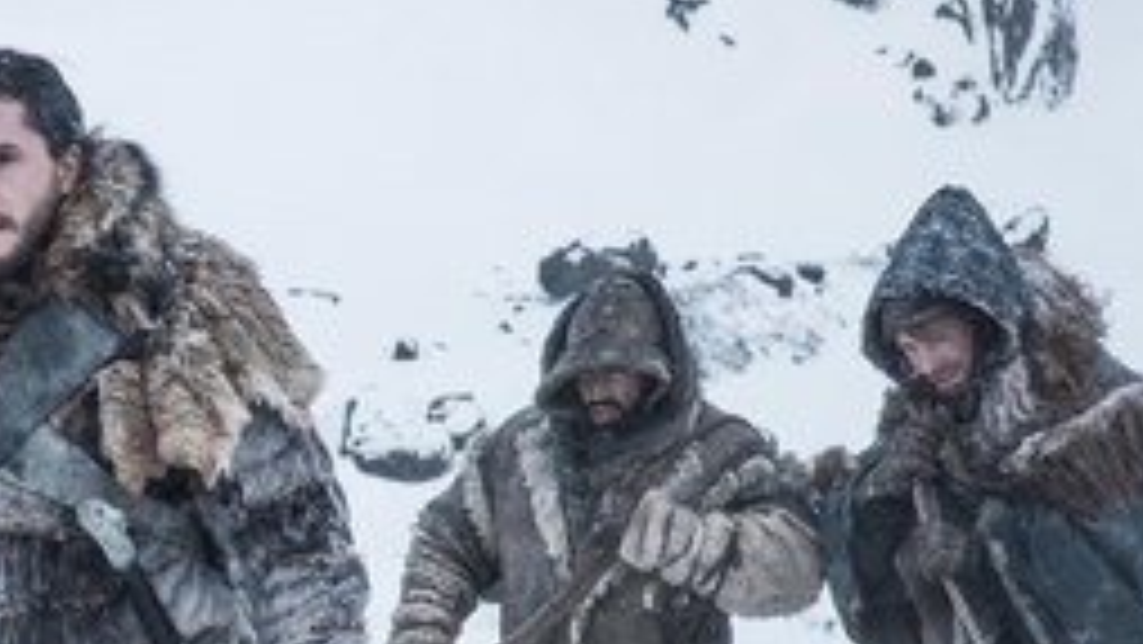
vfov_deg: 5.0
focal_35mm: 245
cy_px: 662
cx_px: -207
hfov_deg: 8.7
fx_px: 7427
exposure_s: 1/320
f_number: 10
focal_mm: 85
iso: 640
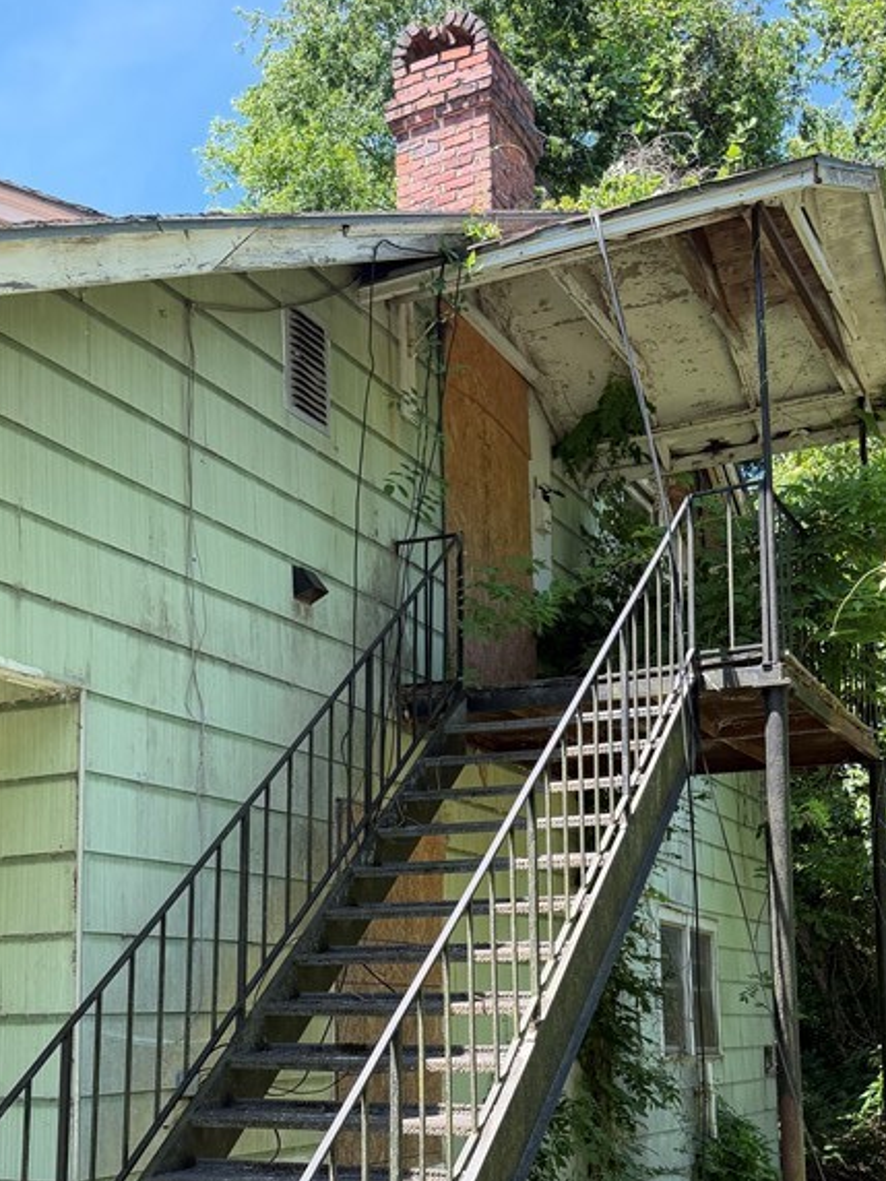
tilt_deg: +7.6
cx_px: 363
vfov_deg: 42.7
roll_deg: +1.0
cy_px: 865
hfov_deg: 33.5
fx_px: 1467
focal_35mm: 43
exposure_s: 1/943
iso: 100
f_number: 1.78
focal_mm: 6.76
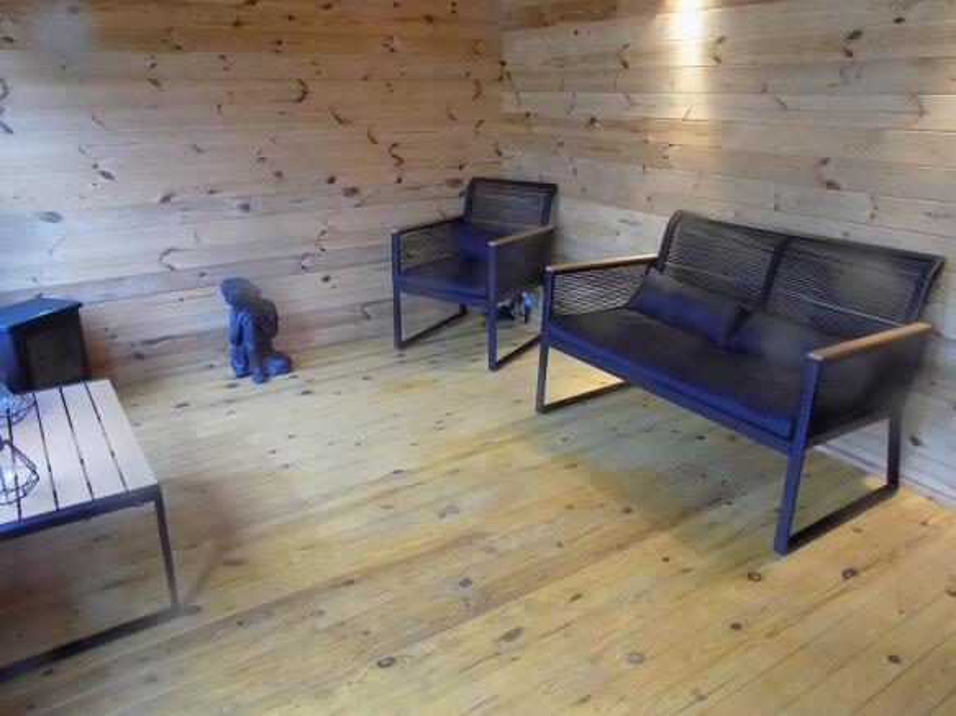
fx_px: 663
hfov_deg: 71.6
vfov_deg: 56.8
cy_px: 358
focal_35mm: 24
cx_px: 478
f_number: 3.1
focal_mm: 4.3
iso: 400
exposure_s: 1/15
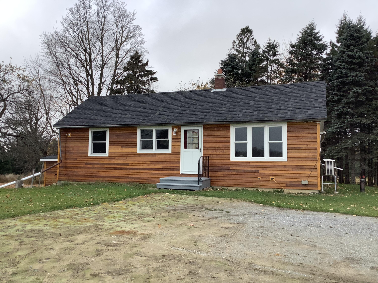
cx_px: 189
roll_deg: -1.3
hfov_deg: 58.4
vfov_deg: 45.4
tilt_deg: +3.3
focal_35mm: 31
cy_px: 142
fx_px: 339
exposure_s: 1/622
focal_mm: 3.3
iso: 25
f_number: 2.4
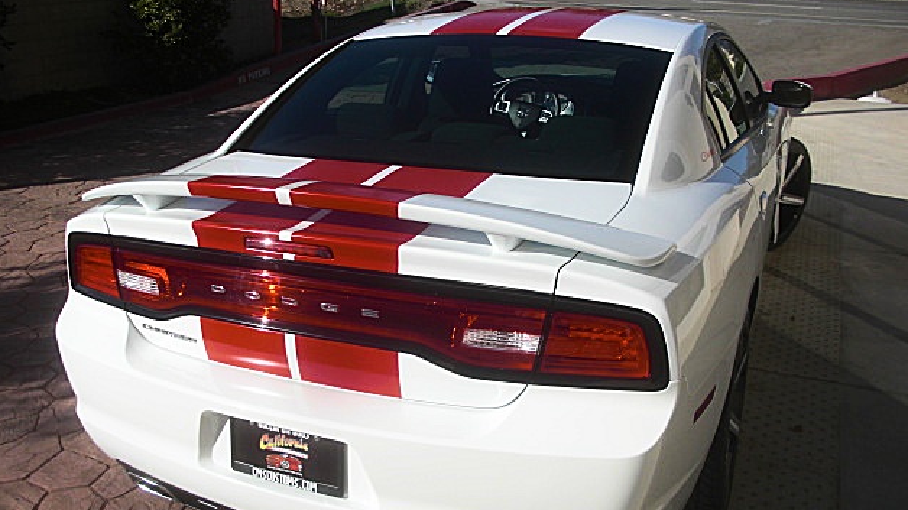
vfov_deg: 29.7
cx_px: 457
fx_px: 963
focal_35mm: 40
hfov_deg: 50.5
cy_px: 290
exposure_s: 1/250
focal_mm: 6.3
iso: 50
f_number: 7.9
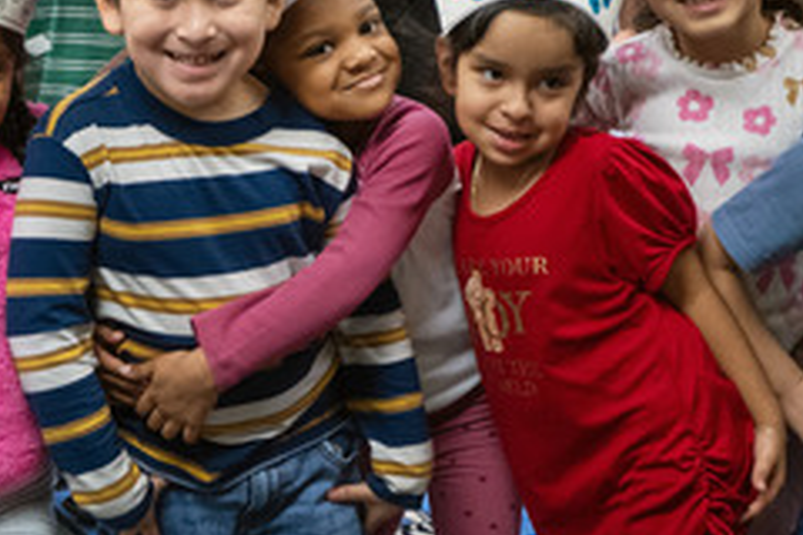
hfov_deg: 25.3
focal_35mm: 80
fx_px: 1784
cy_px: 231
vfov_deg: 17.1
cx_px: 281
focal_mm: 24
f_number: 2.8
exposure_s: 1/400
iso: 1600
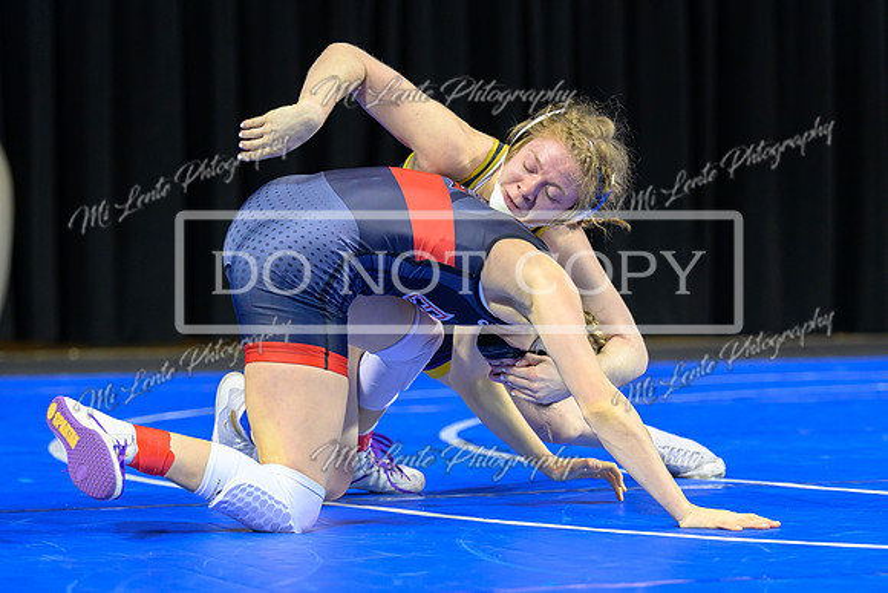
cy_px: 418
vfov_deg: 9.3
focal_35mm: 148
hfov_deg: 13.9
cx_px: 451
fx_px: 3651
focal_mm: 105
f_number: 2.8
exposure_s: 1/800
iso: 3200
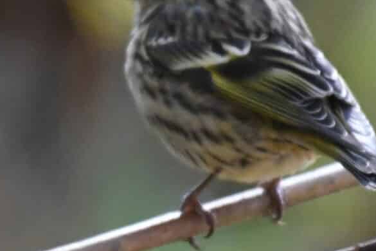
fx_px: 34286
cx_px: -159
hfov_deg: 0.6
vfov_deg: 0.4
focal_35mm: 3283
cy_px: 157
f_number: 5.6
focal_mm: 500
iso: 3200
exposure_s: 1/800
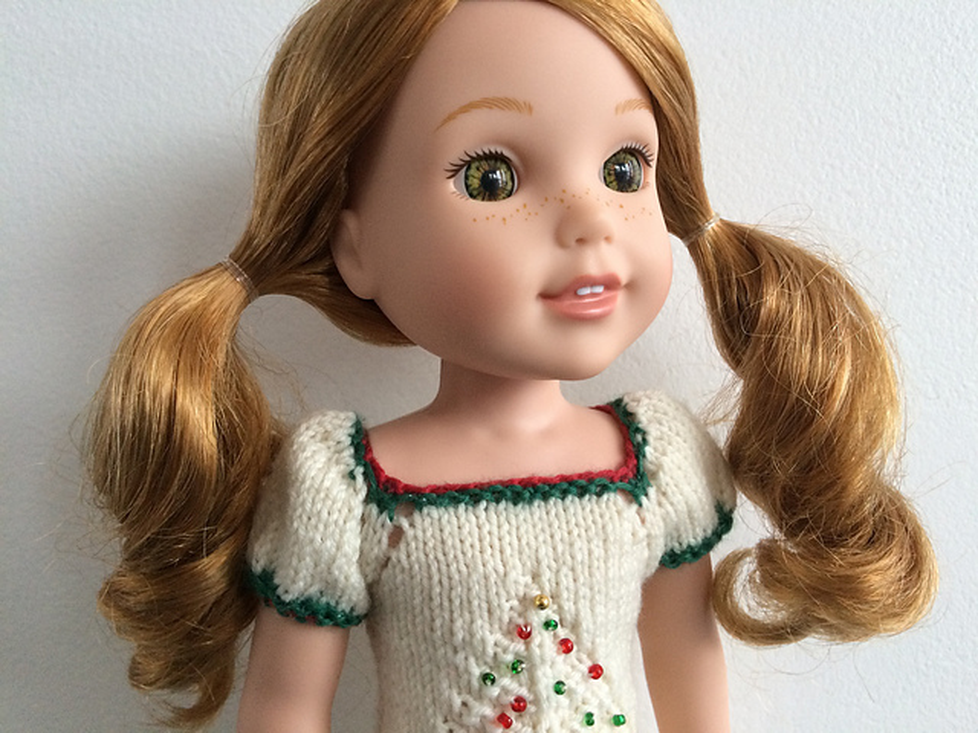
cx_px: 489
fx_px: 819
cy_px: 366
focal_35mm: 29
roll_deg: +3.3
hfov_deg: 61.7
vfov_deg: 48.2
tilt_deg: -0.6
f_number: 2.2
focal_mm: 4.15
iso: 160
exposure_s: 1/30
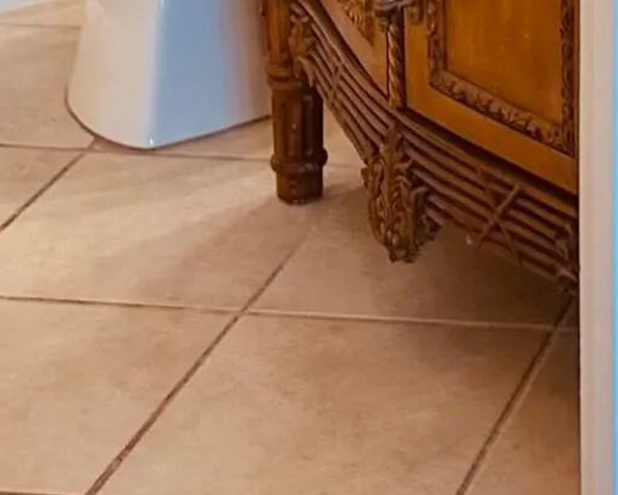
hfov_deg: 12.6
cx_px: 1265
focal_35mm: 133
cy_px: -523
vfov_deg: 10.6
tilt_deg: -10.9
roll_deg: -2.8
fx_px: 2434
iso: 100
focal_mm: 6.86
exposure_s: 1/137
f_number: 1.78
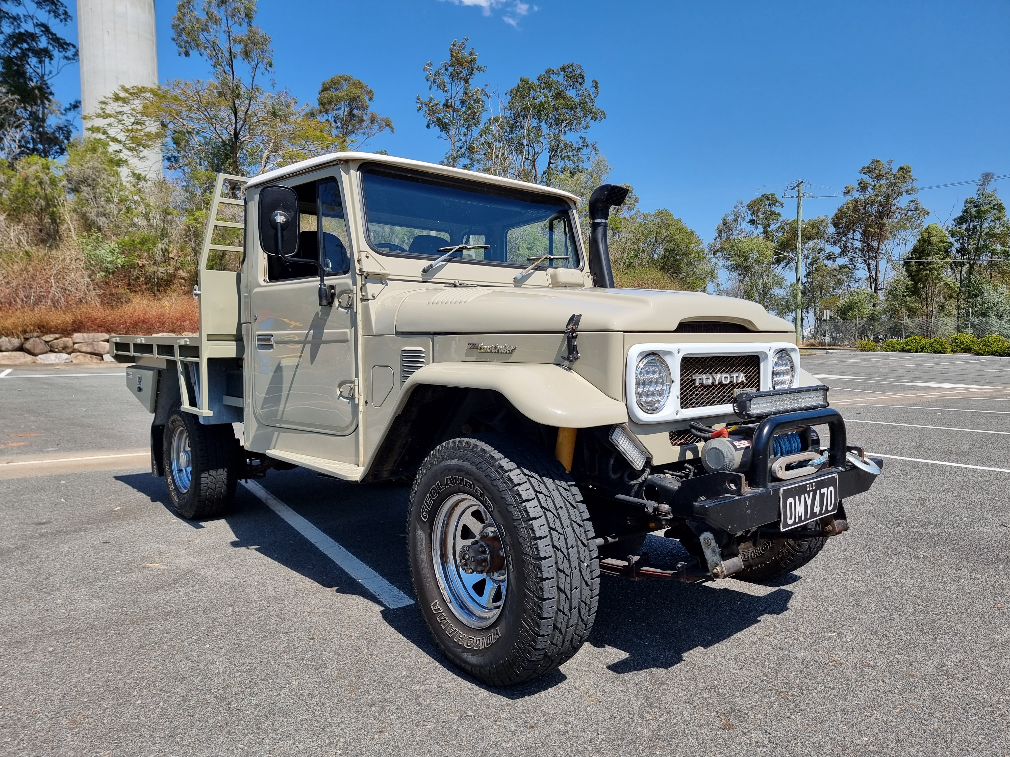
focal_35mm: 24
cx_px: 505
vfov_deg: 56.8
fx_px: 700
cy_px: 378
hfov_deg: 71.6
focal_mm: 6.7
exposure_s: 1/778
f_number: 1.8
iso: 50
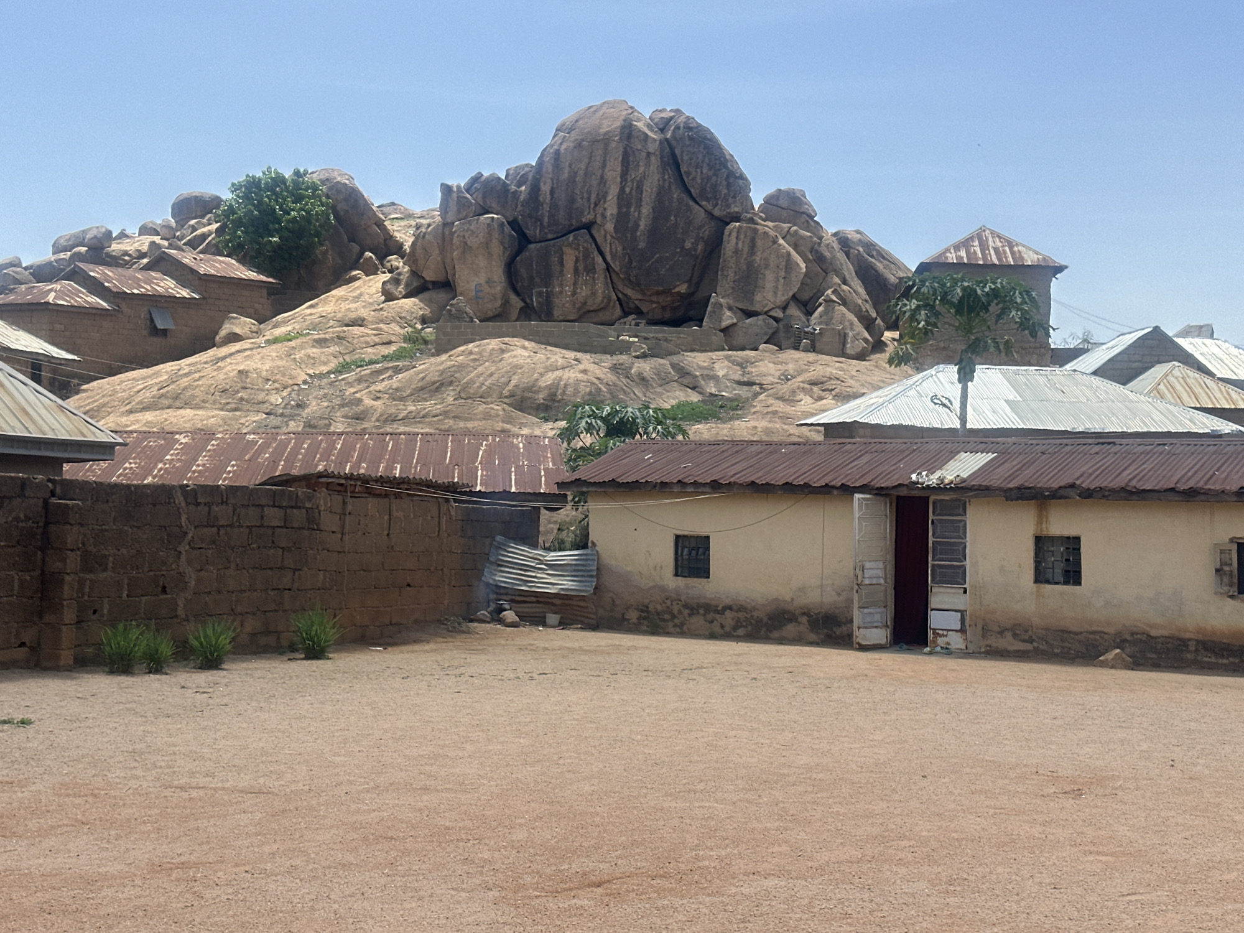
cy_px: 466
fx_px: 1725
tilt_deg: +0.6
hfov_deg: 39.7
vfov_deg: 30.3
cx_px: 622
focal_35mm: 48
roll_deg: +1.5
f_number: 1.78
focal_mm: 6.86
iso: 64
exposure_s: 1/1953
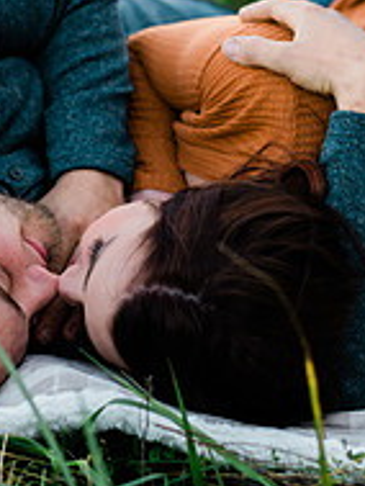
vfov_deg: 14.7
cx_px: 82
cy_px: 72
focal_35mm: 133
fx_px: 1868
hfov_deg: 11.1
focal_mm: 58
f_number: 2.8
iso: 200
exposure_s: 1/200
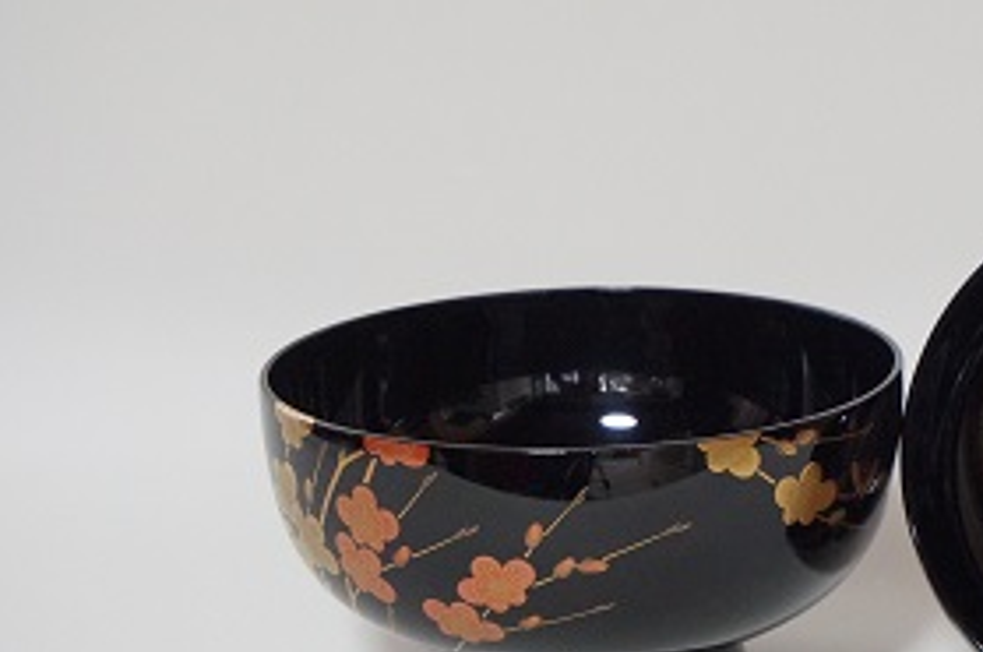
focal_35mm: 132
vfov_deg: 10.3
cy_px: 493
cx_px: 789
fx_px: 3595
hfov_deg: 15.5
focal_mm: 49
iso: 3200
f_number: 5.6
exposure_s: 1/40
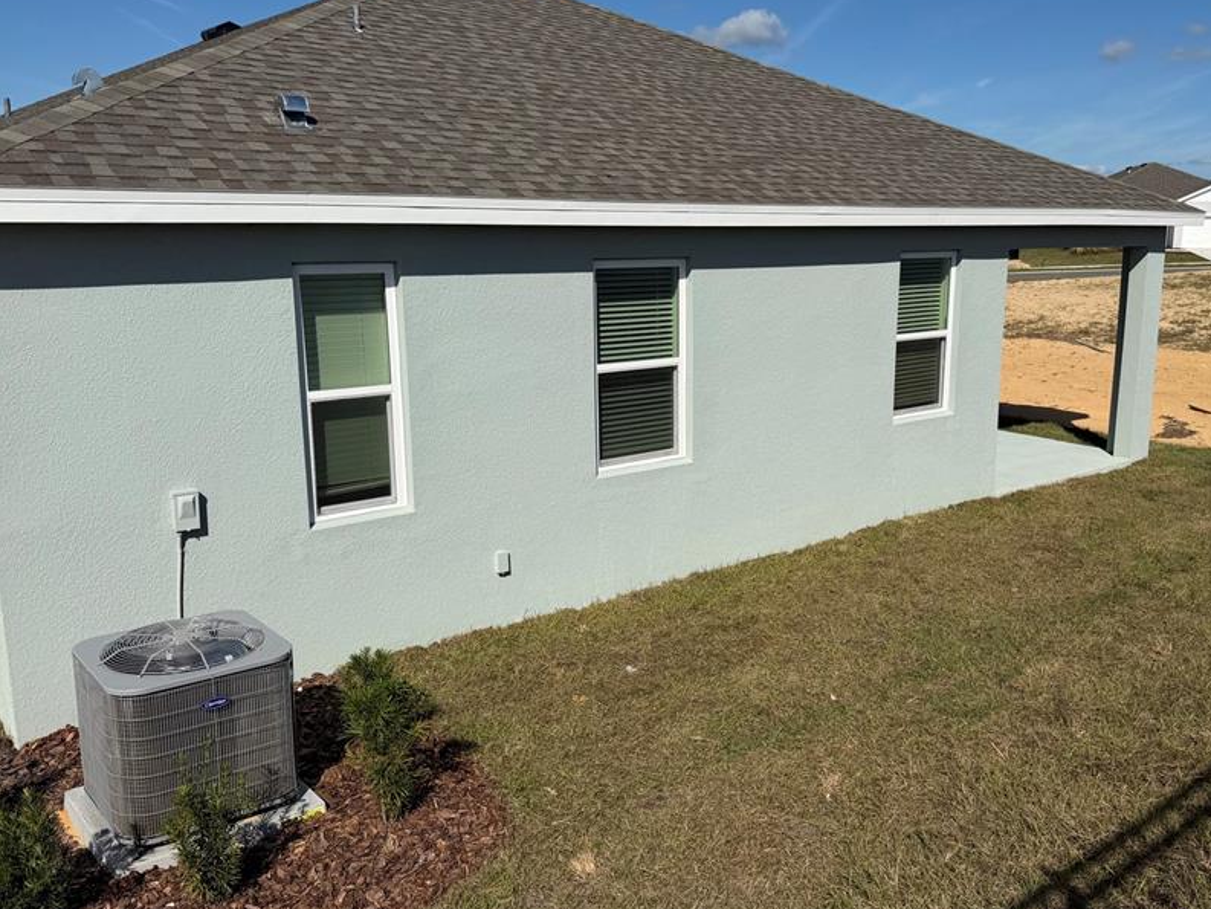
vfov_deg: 45.4
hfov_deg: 58.0
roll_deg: -0.1
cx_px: 707
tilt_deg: -12.8
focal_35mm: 31
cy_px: 443
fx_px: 1085
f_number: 1.78
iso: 80
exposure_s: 1/11905
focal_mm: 6.76
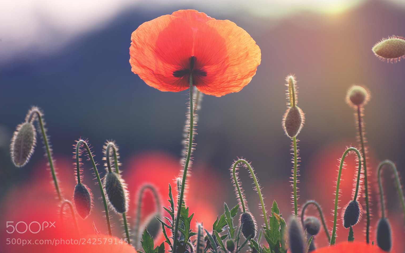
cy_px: 120
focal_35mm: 401
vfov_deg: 3.3
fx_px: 4426
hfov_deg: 5.2
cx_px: 202
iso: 100
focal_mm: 250
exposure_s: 1/160
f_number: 5.6
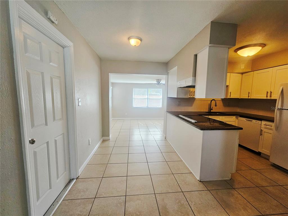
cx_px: 144
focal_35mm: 13
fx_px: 108
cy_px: 108
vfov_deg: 89.9
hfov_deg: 106.2
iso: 125
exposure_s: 1/60
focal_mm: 2.2
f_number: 2.2
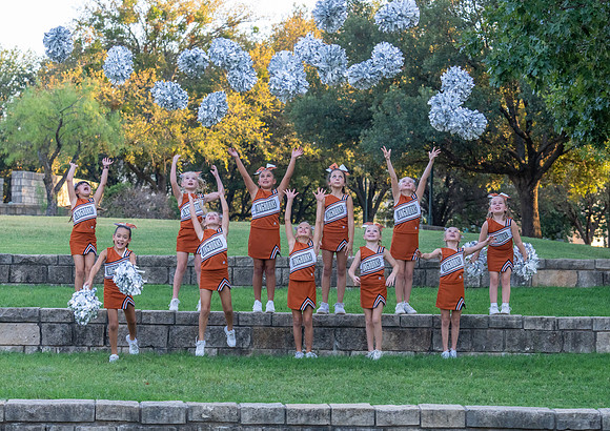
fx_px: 1561
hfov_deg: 22.1
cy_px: 256
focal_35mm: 90
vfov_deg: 15.7
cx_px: 291
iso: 1600
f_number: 4
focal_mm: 70
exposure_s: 1/1000
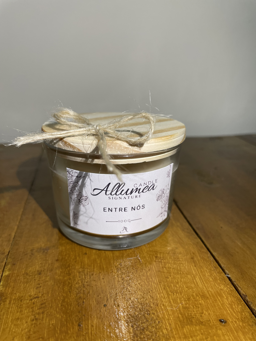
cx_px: 128
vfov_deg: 67.3
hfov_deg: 53.1
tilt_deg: -21.7
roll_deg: -1.1
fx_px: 256
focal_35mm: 26
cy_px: 170
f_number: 1.6
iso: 100
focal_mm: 4.2
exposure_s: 1/60
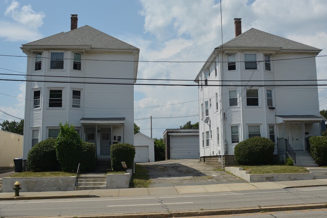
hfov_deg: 44.5
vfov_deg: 30.5
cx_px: 176
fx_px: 400
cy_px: 99
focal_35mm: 44
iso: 100
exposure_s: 1/500
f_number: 8
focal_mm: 22
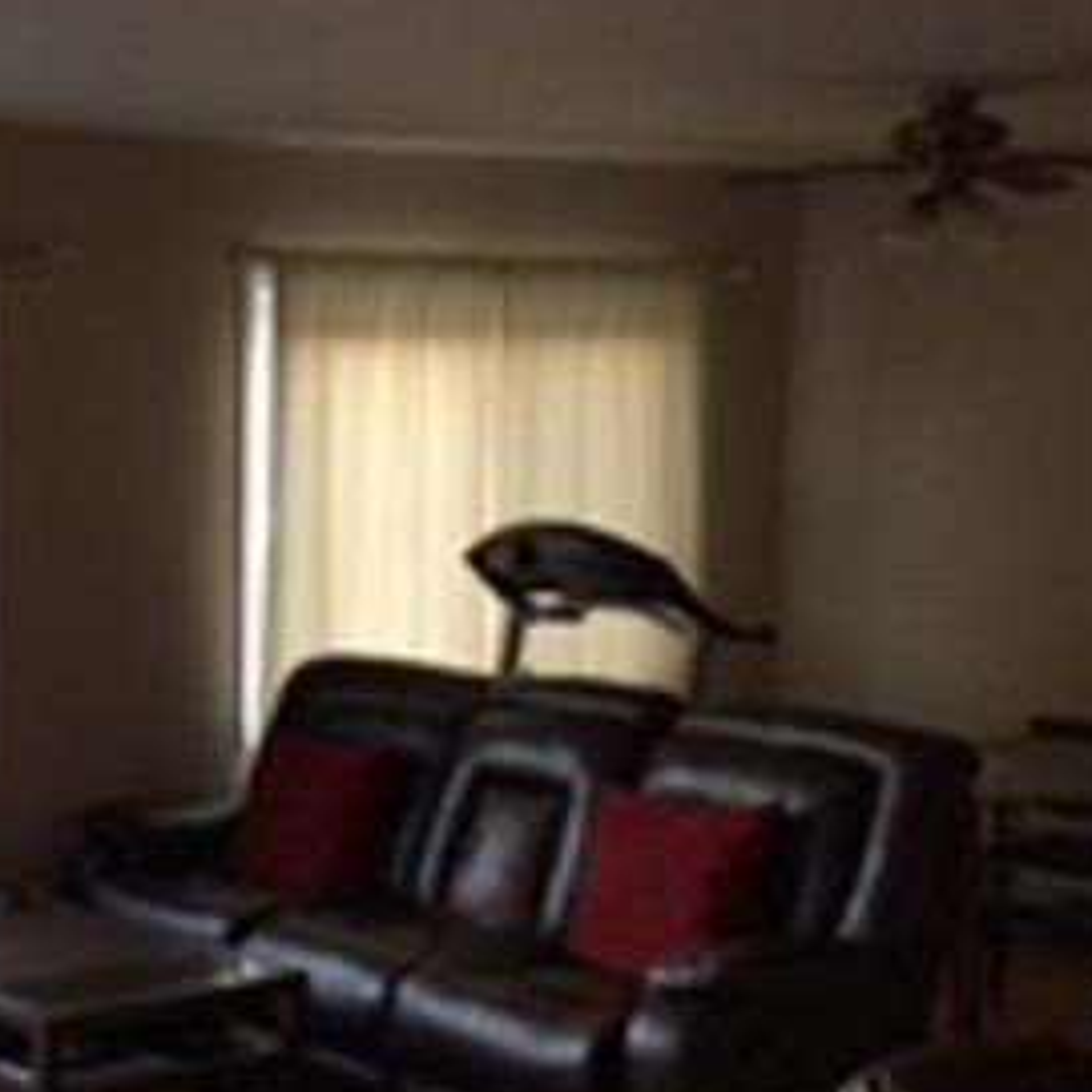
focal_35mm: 63
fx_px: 2248
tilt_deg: -8.3
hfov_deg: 25.3
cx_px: -119
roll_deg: +1.8
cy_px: 701
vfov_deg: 27.2
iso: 200
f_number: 2.2
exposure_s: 1/30
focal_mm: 4.15
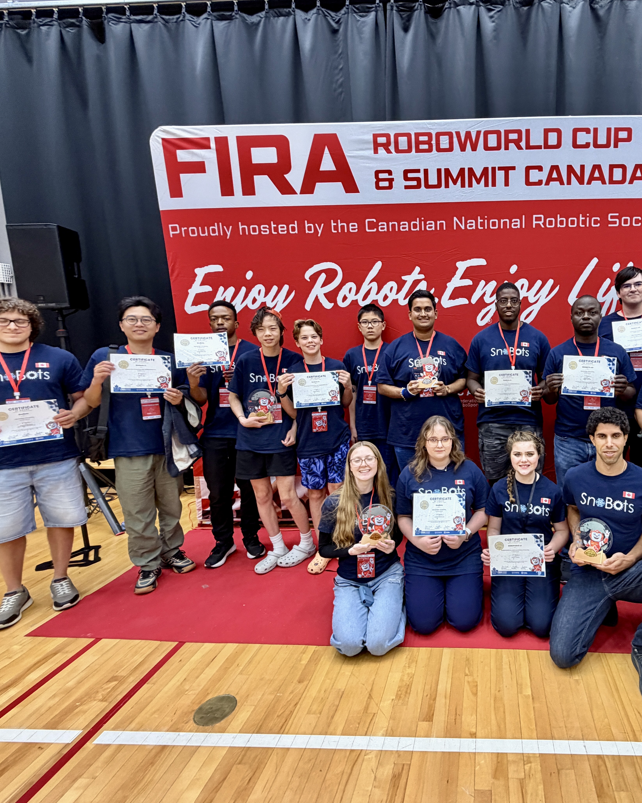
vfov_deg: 83.3
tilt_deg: -8.4
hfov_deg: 67.0
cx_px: 470
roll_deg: +1.7
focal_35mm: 19
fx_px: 451
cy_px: 395
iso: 250
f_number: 2.2
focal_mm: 2.22
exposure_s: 1/120
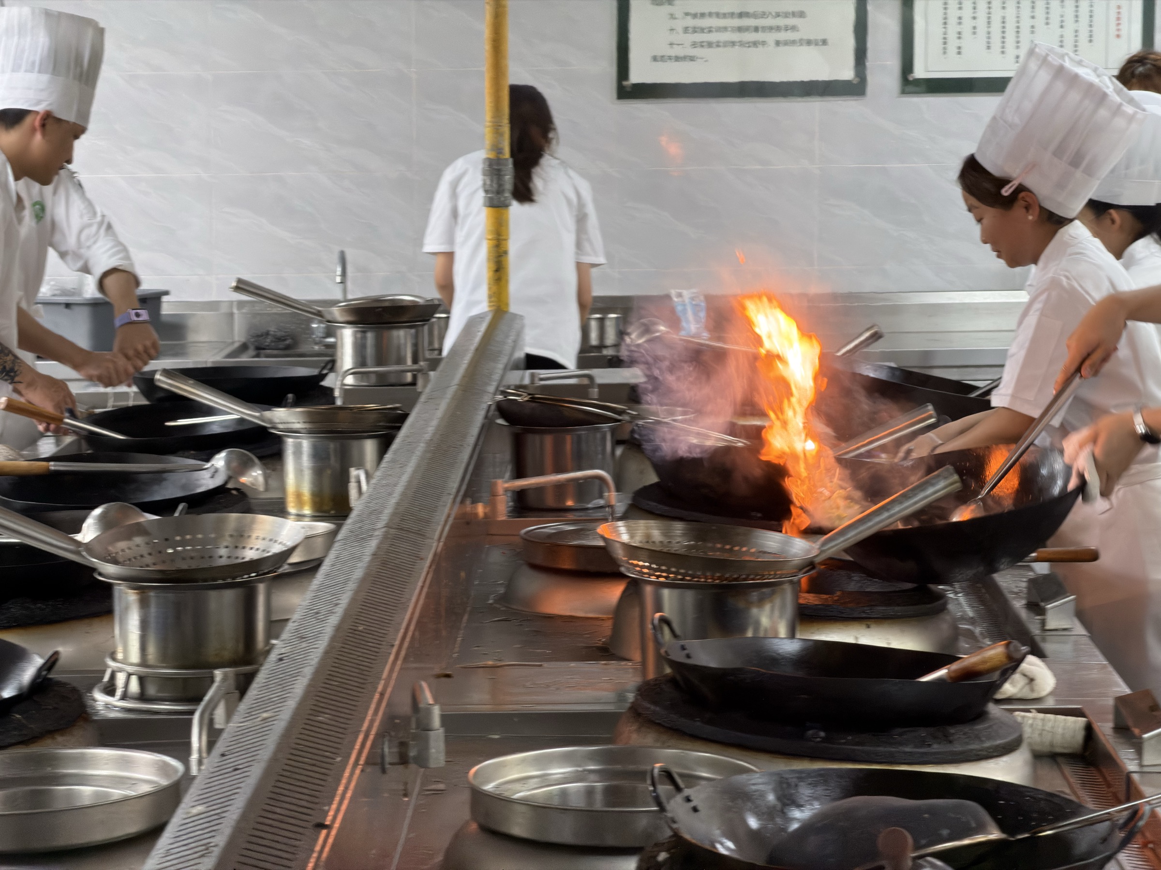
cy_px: 435
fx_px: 3354
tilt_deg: -6.1
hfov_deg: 19.6
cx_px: 580
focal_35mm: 100
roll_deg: +0.3
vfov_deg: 14.8
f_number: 2.8
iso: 250
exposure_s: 1/100
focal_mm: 16.89
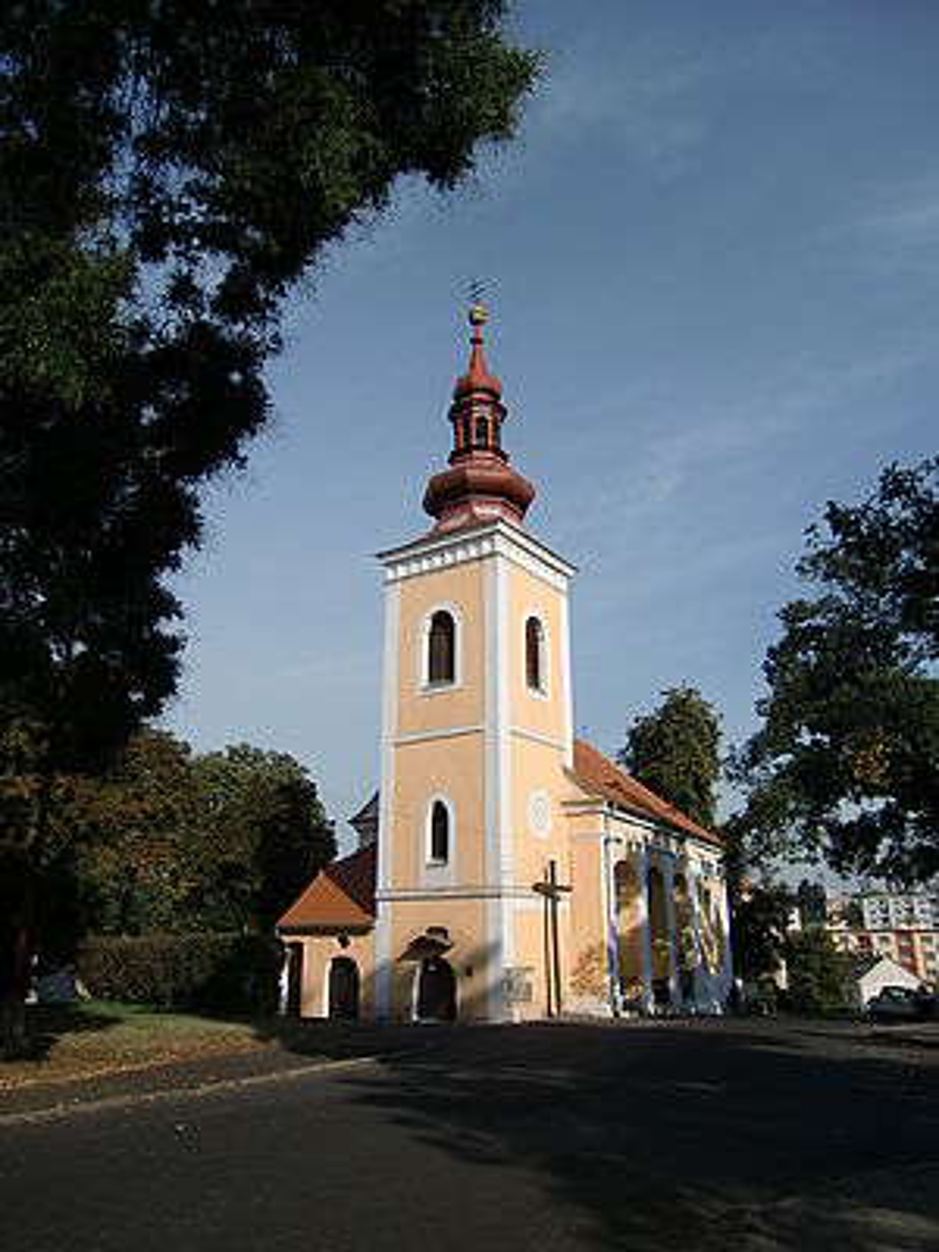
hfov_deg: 56.8
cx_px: 470
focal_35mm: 24
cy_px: 626
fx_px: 868
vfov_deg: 71.6
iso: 64
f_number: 7.5
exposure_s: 1/250
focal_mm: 4.3
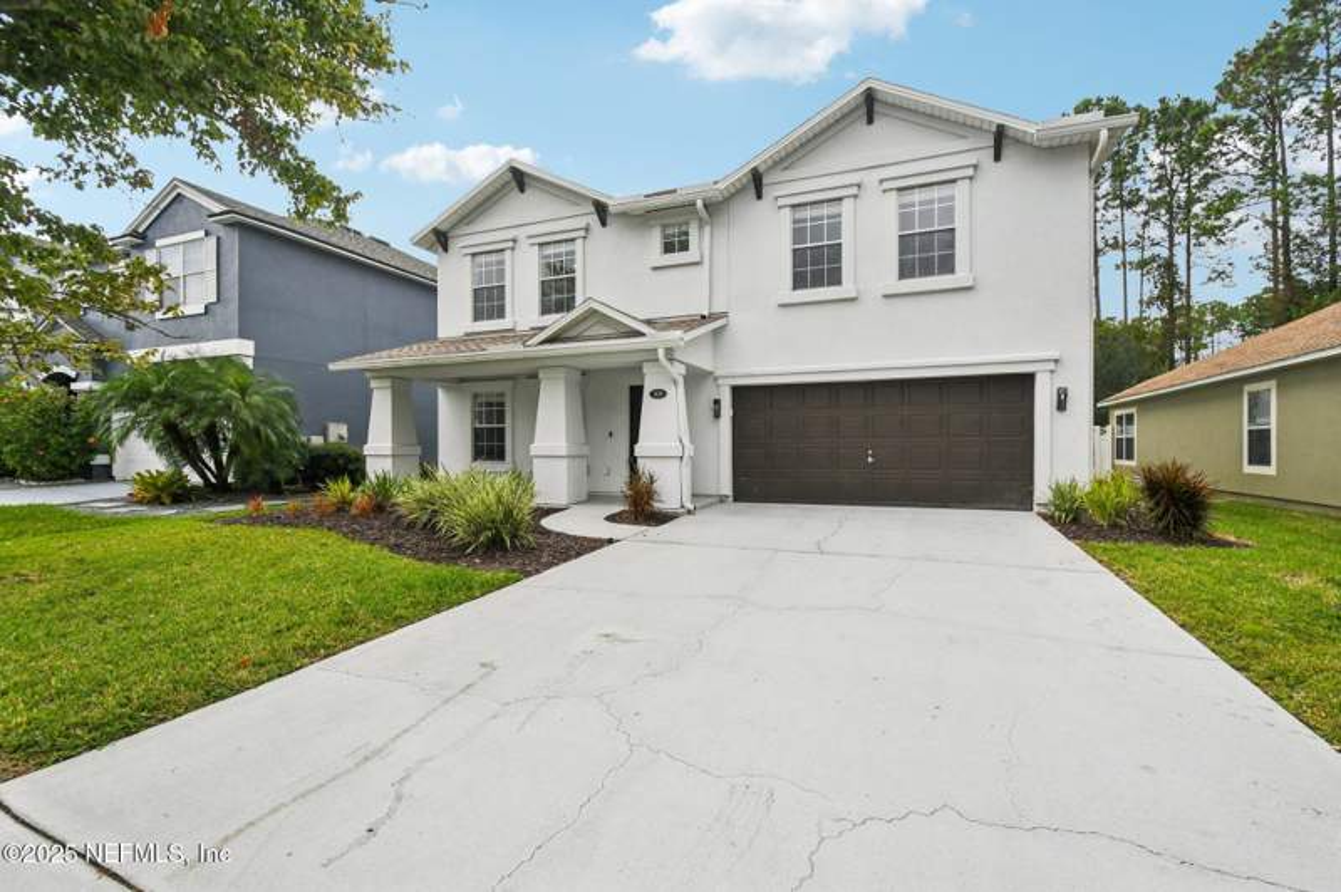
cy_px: 446
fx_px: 558
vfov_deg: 77.2
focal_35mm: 15
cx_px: 670
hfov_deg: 100.4
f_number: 8
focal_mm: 10
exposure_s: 1/800
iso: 800
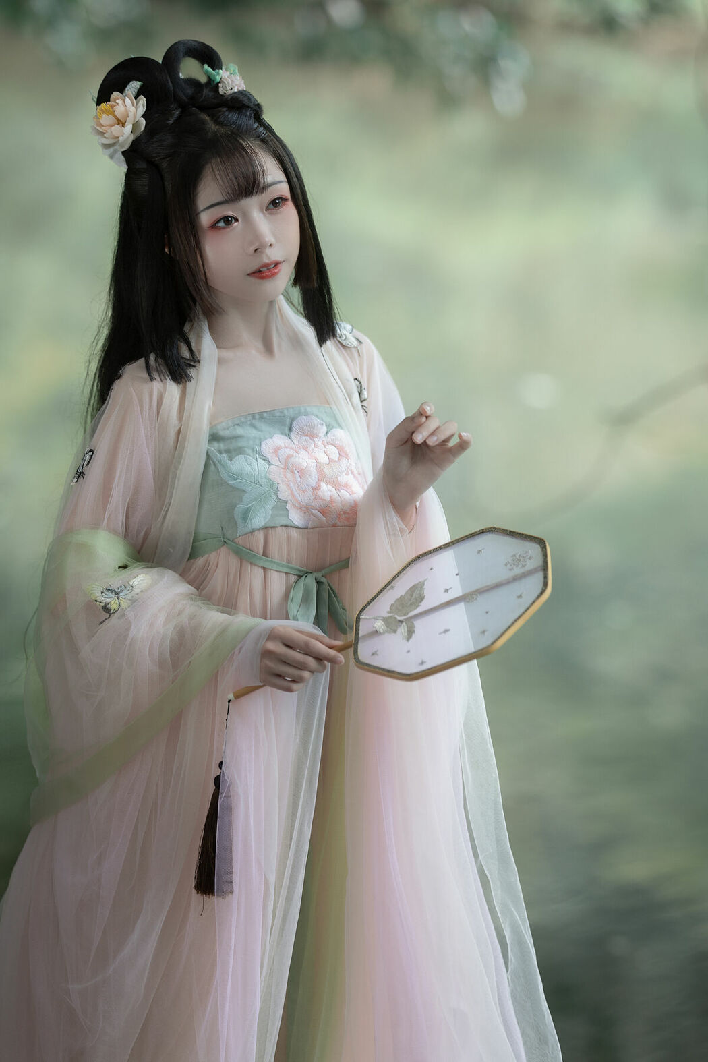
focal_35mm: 134
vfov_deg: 15.3
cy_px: 531
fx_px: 3953
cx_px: 354
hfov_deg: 10.2
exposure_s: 1/80
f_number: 2.2
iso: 100
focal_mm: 135
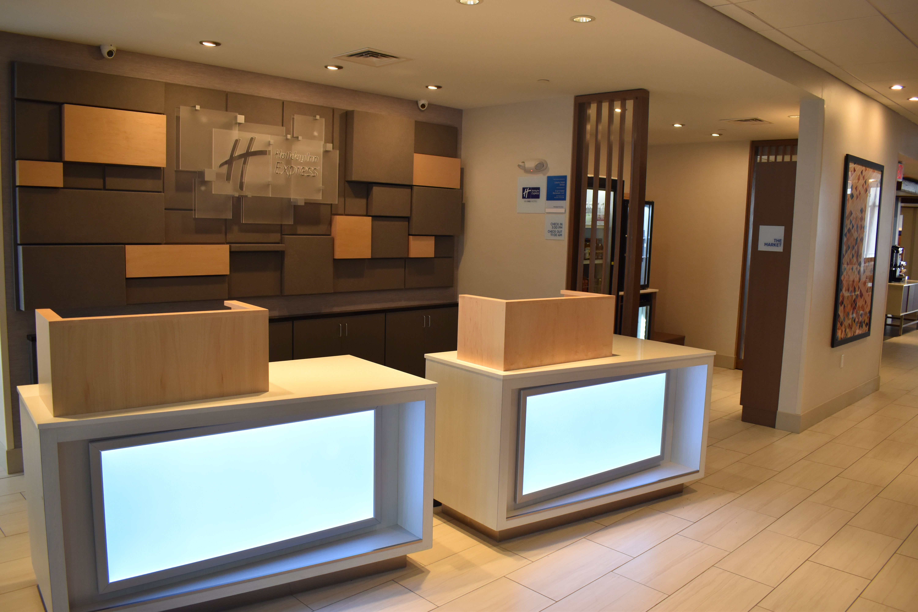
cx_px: 459
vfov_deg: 47.9
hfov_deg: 67.4
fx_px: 688
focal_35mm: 27
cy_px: 306
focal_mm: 18
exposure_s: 1/100
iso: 800
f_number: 5
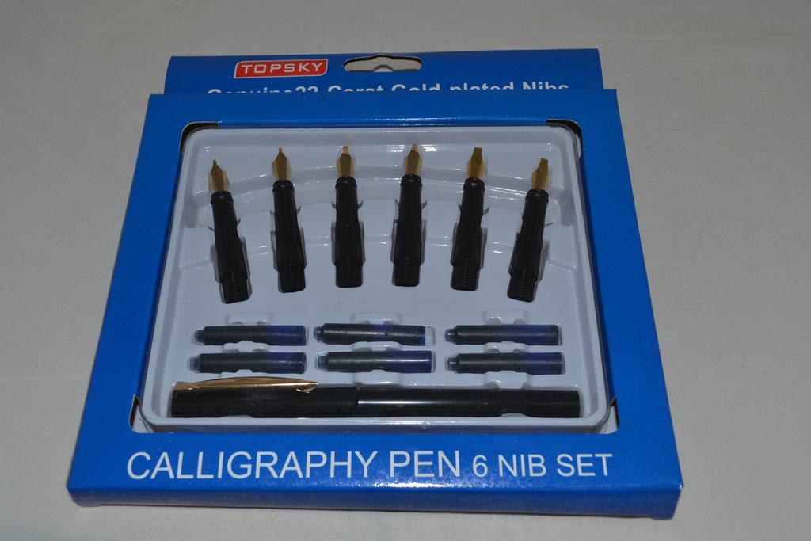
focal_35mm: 36
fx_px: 811
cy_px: 270
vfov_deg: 36.9
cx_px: 406
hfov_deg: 53.1
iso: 100
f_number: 8
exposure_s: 1/60
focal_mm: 24
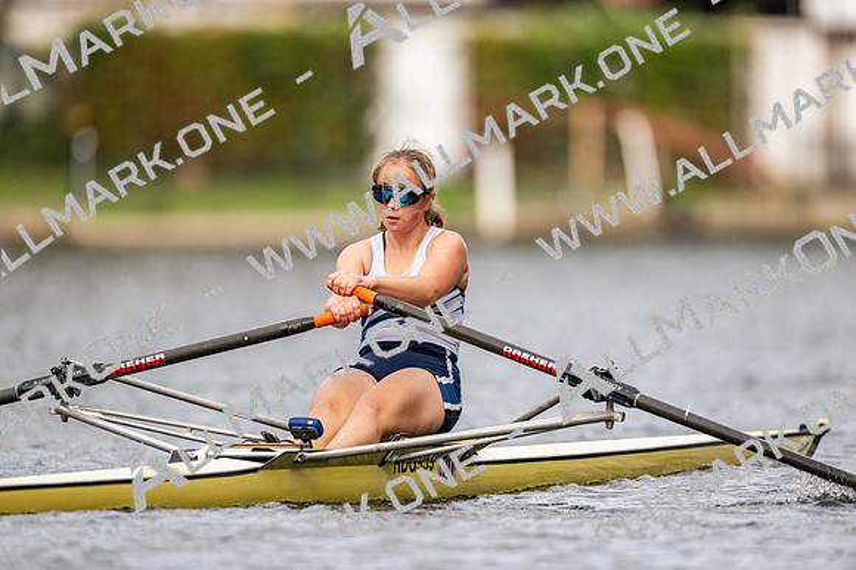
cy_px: 285
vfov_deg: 2.3
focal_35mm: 600
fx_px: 14261
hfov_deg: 3.4
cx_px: 428
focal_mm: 600
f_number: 4
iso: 800
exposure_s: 1/2500
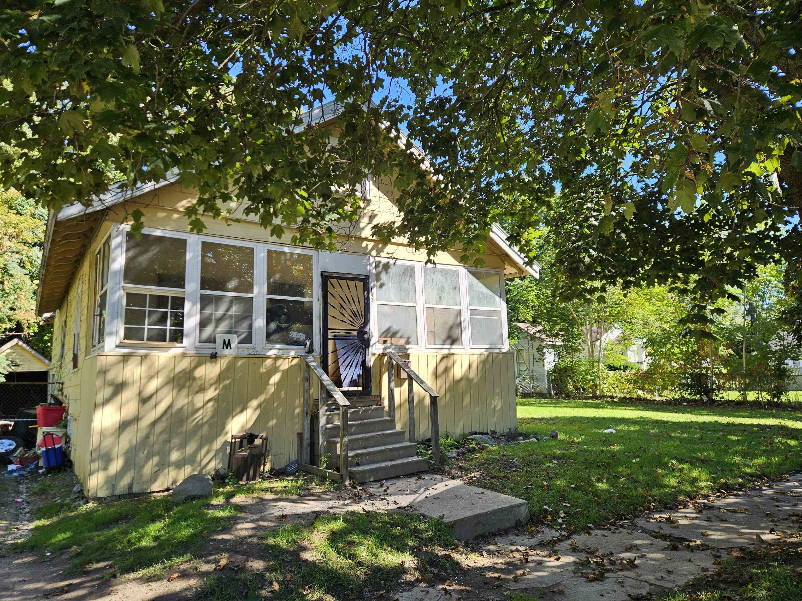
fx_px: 533
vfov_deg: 58.9
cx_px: 401
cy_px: 300
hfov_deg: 73.9
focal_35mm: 23
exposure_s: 1/283
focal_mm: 5.4
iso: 25
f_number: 1.8
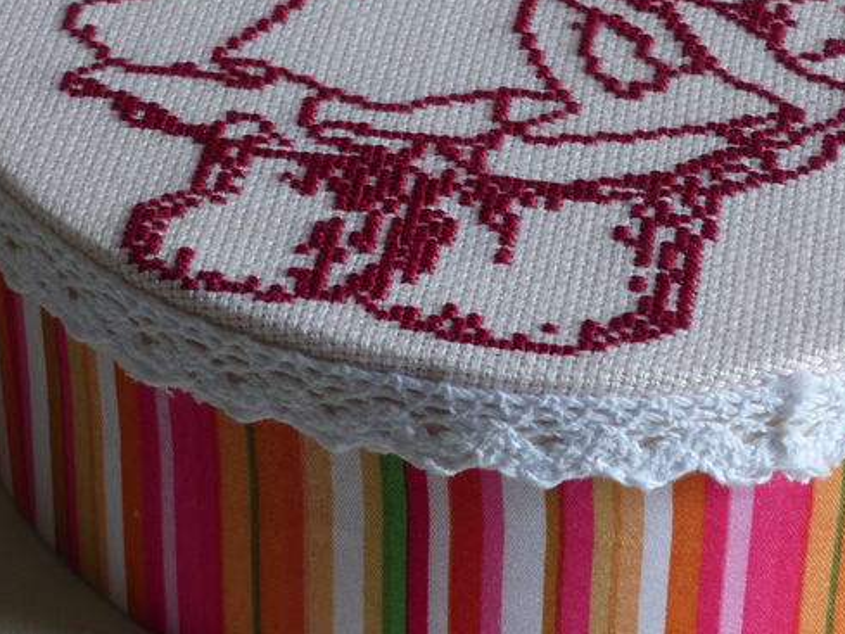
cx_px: 517
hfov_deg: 14.0
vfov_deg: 10.5
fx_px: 3443
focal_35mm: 141
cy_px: 218
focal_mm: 12.5
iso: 160
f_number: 2.8
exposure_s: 1/60
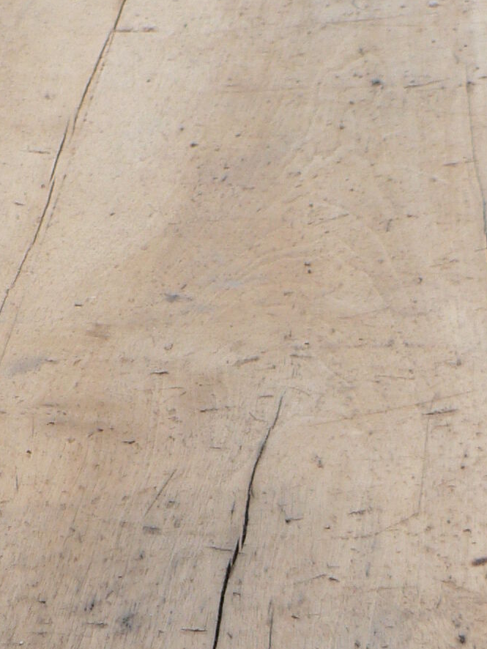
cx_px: 186
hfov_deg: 14.2
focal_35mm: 104
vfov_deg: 18.8
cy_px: 461
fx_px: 1950
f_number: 2.8
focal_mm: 6
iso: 80
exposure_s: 1/160
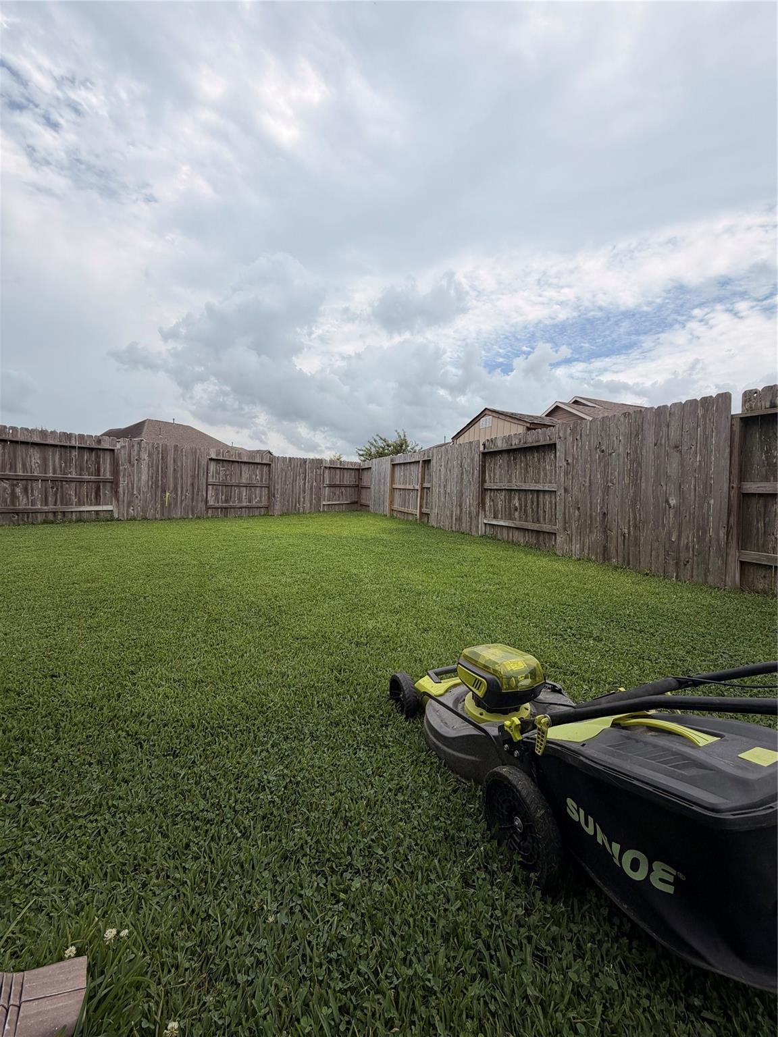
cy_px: 518
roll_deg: -2.9
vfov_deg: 102.1
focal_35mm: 14
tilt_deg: -3.8
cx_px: 389
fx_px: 420
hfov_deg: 85.7
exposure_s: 1/1312
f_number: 2.2
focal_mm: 2.22
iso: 20
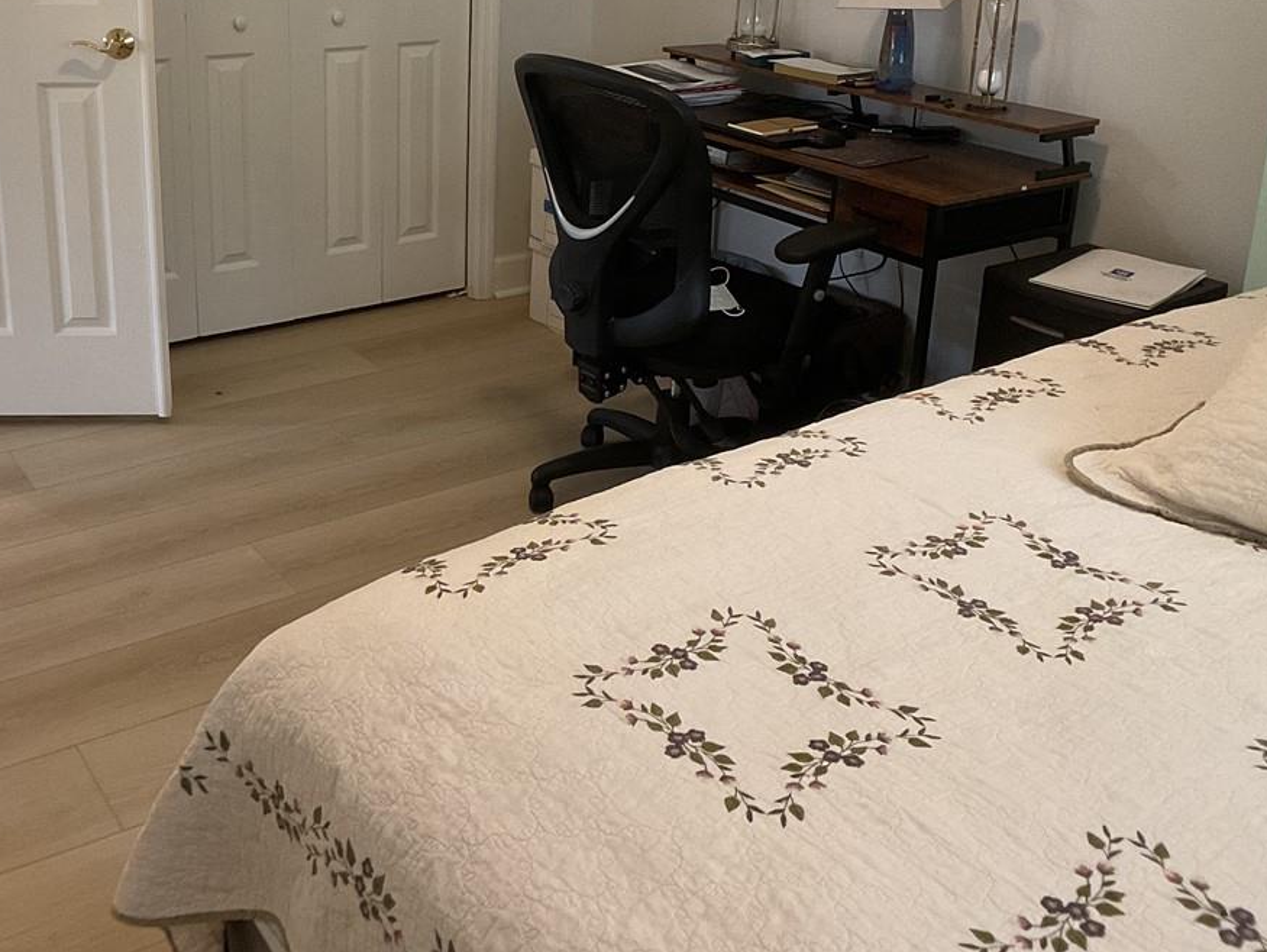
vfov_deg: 27.2
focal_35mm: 53
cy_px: 246
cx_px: 487
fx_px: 1941
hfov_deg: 36.0
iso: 160
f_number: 1.8
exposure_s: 1/60
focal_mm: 3
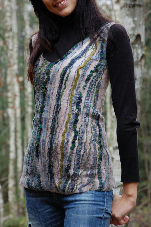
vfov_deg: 15.2
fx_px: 850
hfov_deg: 10.2
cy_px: 114
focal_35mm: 135
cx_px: 76
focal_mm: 90
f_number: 5.6
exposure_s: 1/125
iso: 560
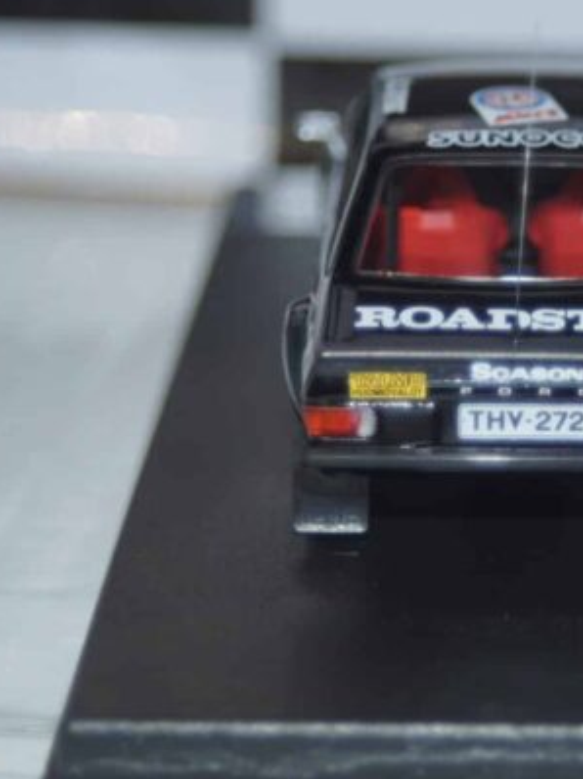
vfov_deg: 11.4
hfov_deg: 8.5
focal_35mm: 174
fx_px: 3912
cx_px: 499
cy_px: 390
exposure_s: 1/100
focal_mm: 80
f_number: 5.6
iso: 250
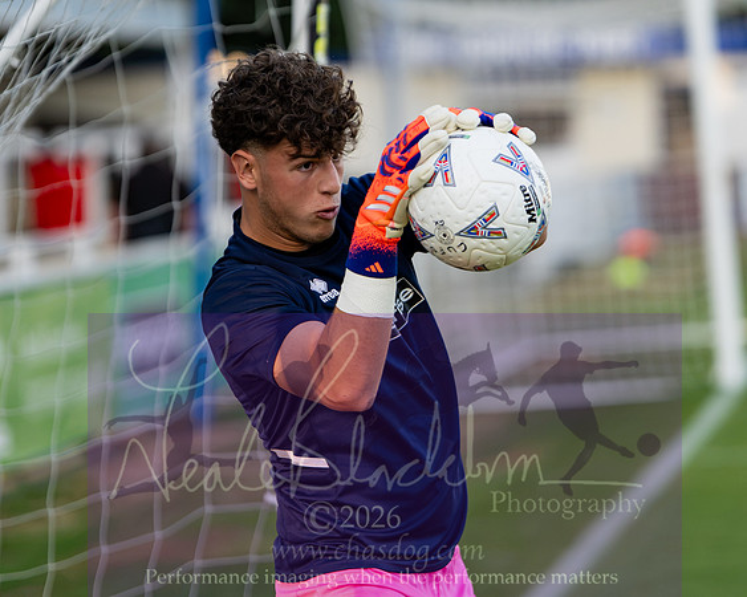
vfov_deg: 7.2
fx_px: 4744
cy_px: 165
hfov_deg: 9.0
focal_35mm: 215
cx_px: 476
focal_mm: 85
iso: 1100
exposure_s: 1/10000
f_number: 1.4
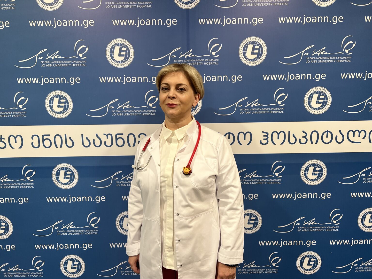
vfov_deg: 53.1
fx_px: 279
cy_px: 140
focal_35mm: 26
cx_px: 186
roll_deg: +0.9
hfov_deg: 67.3
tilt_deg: -8.7
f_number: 1.5
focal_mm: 5.7
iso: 125
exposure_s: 1/100
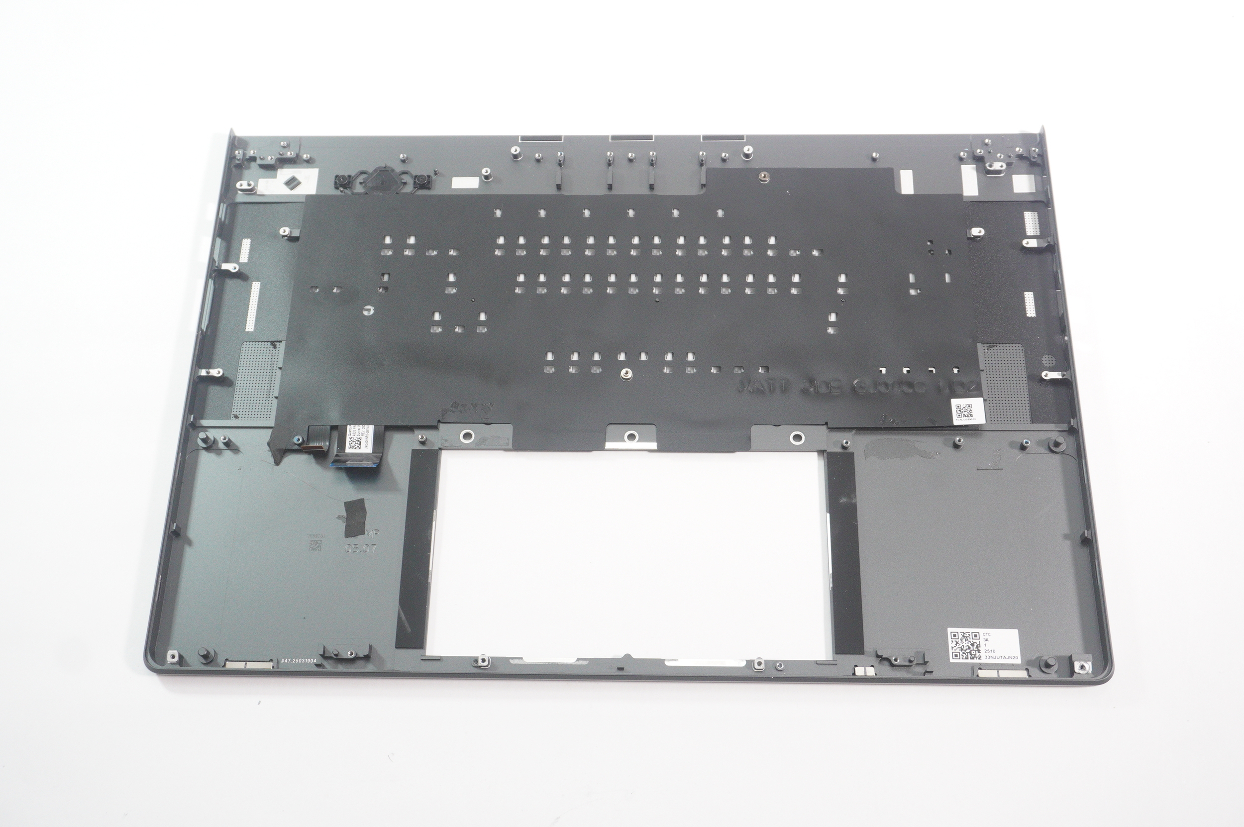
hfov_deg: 51.3
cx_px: 622
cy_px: 414
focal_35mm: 38
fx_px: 1295
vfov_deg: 35.4
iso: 1250
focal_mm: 25
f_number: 5.6
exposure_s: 1/30
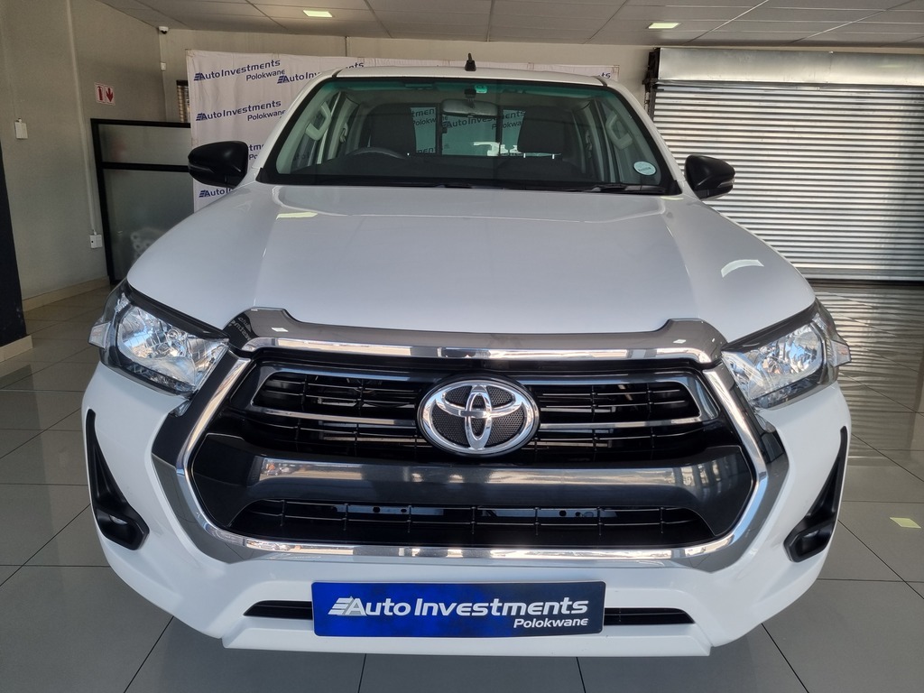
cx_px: 462
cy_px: 346
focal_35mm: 26
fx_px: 694
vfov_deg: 53.1
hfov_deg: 67.3
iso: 50
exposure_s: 1/207
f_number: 1.8
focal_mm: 5.4
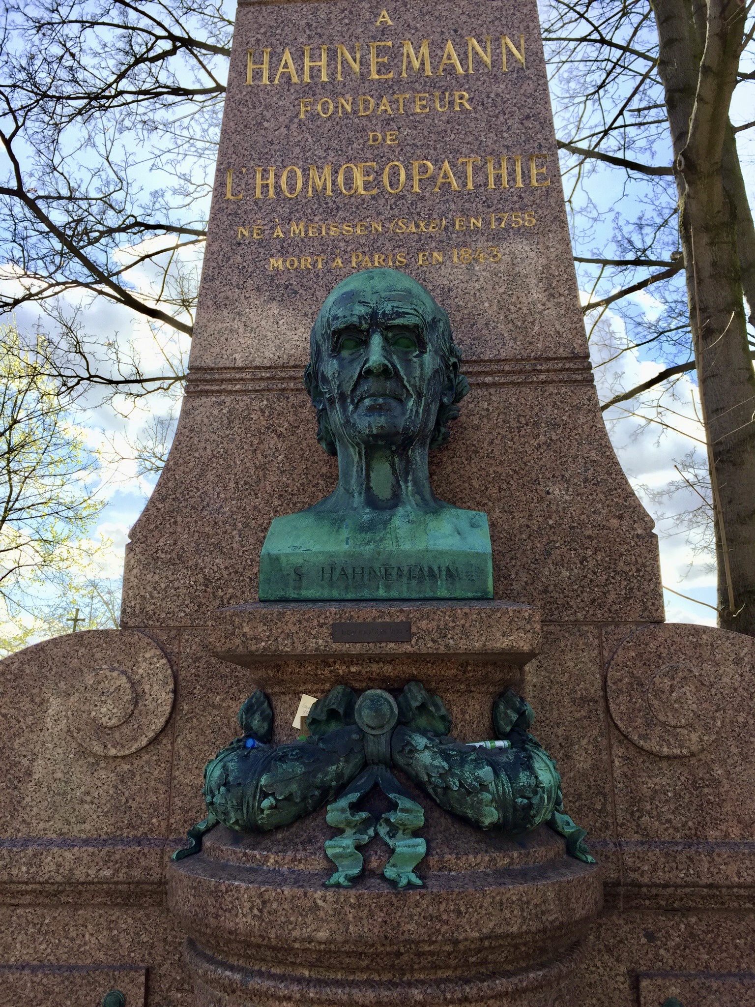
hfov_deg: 48.2
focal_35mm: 29
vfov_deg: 61.7
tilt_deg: +13.8
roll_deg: +1.4
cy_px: 504
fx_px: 843
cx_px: 378
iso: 32
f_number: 2.2
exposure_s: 1/775
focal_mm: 4.15
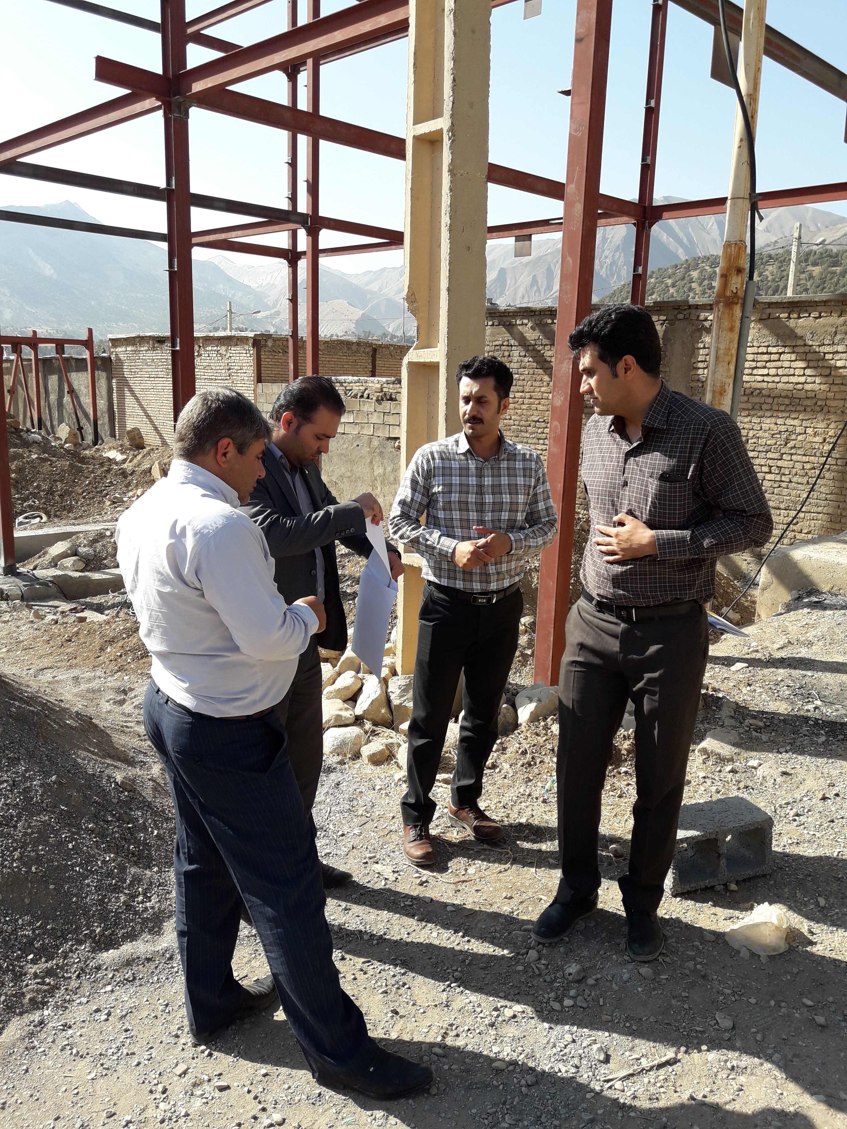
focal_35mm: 28
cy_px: 564
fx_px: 913
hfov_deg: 49.7
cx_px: 424
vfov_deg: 63.4
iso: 40
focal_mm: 3.7
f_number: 1.9
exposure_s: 1/943
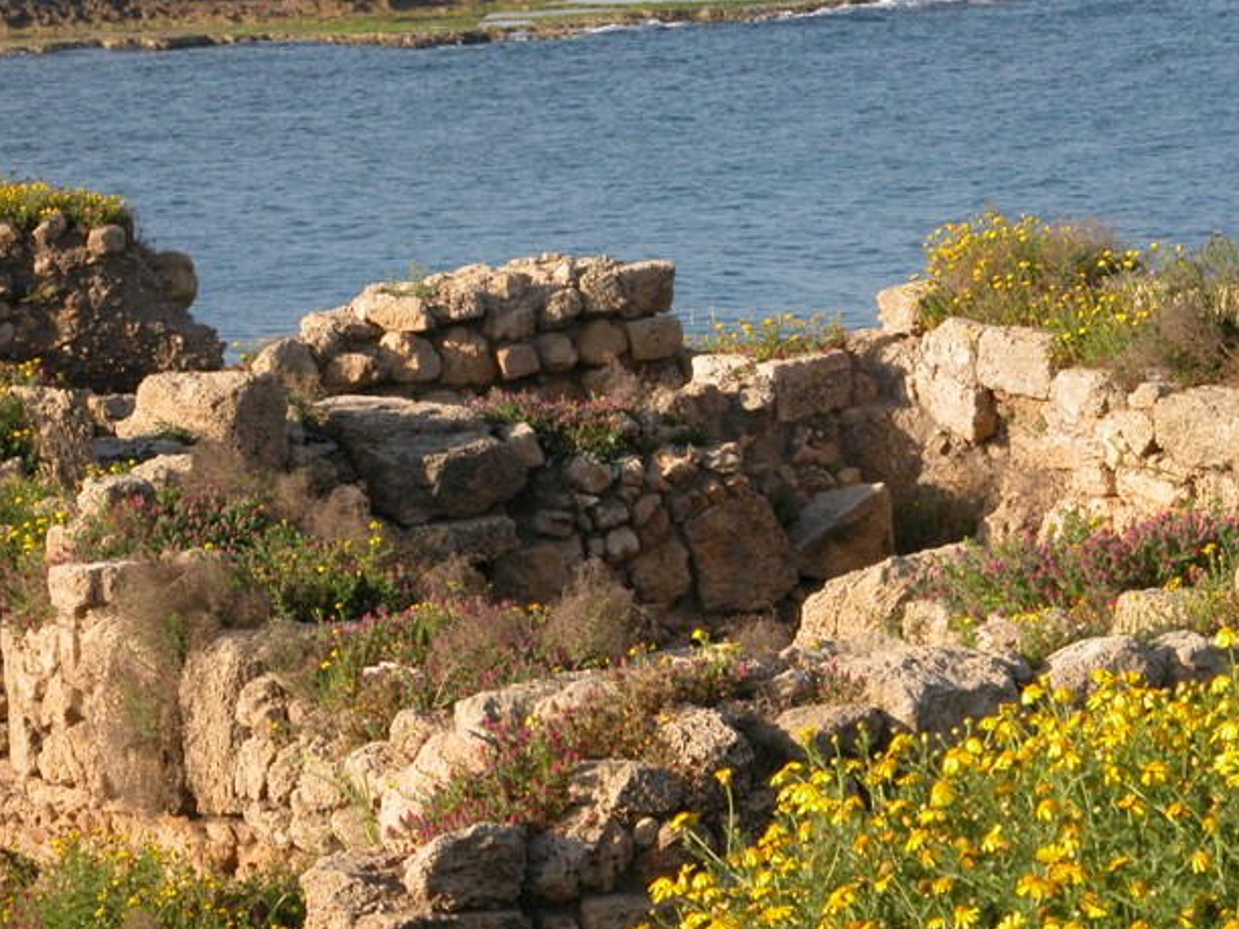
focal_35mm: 178
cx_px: 578
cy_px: 398
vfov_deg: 8.3
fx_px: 6370
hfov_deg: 11.1
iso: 100
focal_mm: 34.7
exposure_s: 1/192
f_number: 7.7
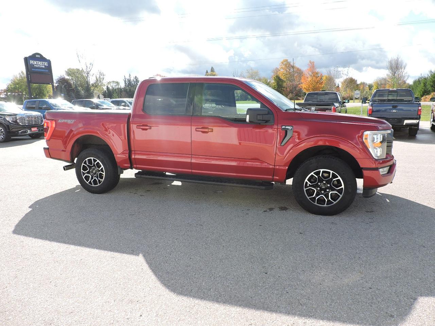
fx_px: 302
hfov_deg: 71.6
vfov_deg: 56.8
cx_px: 218
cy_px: 163
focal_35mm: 24
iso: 100
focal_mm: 4.3
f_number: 3
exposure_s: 1/500
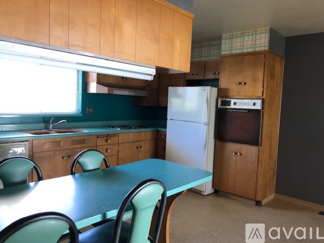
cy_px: 122
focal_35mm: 28
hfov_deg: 63.5
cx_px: 162
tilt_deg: -7.3
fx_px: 262
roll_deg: -1.6
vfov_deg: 49.7
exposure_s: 1/24
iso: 40
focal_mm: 3.99
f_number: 1.8
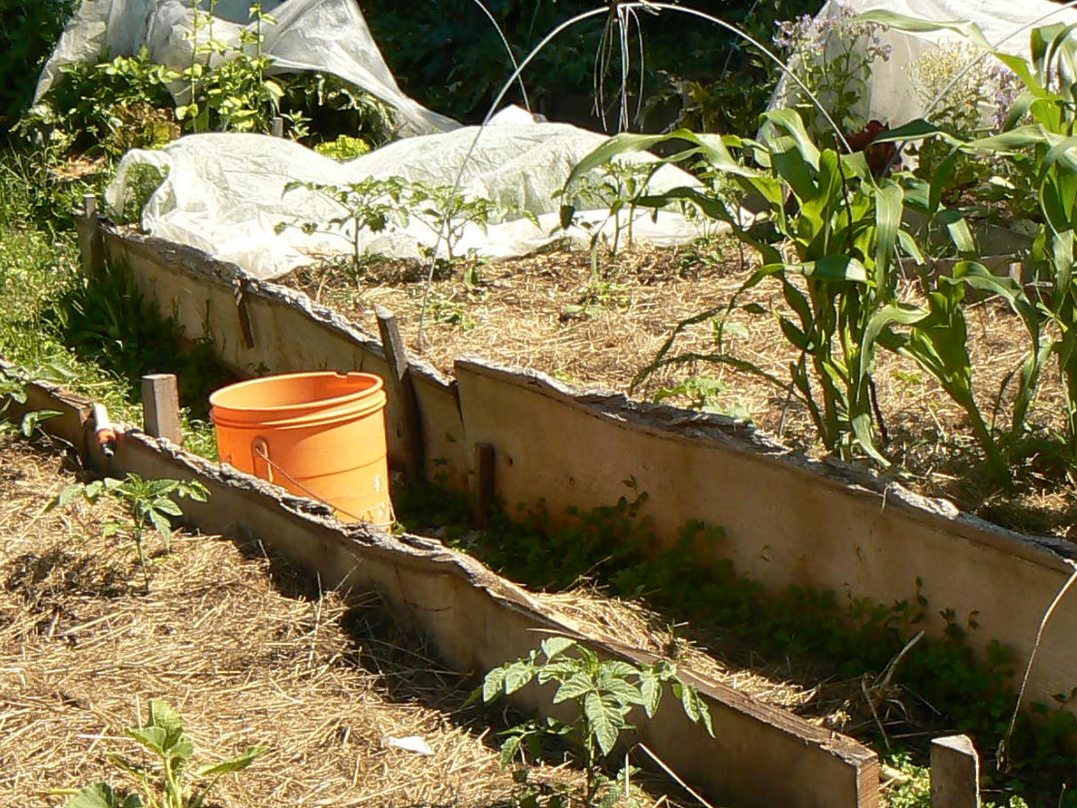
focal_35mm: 83
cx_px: 327
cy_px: 768
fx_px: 2583
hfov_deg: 23.4
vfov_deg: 17.5
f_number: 5.6
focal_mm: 6
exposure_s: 1/320
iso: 80
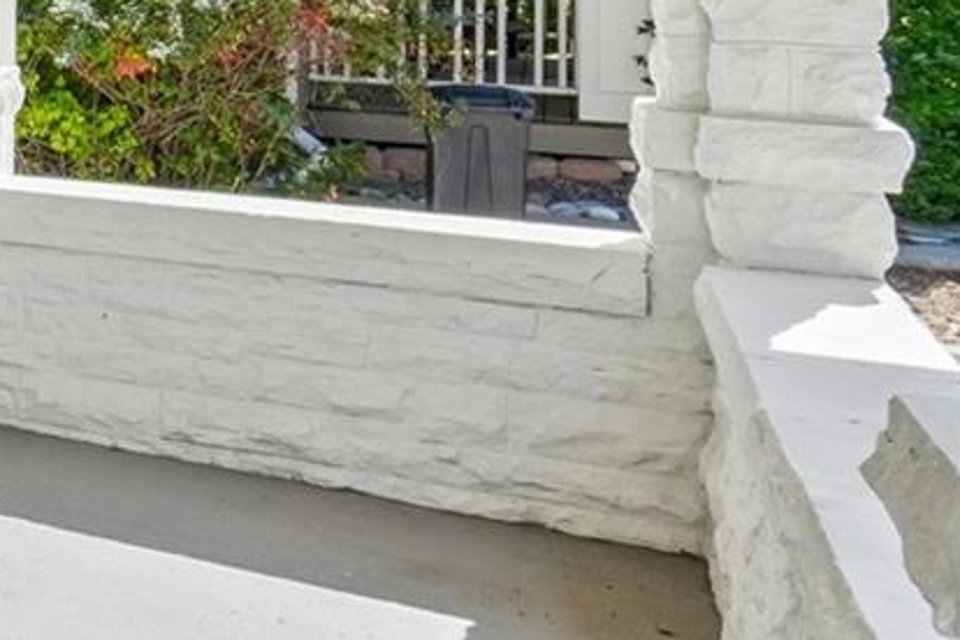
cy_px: -121
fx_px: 1547
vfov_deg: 21.7
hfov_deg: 20.3
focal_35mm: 58
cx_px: -883
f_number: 8
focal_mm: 10
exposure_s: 1/500
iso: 400
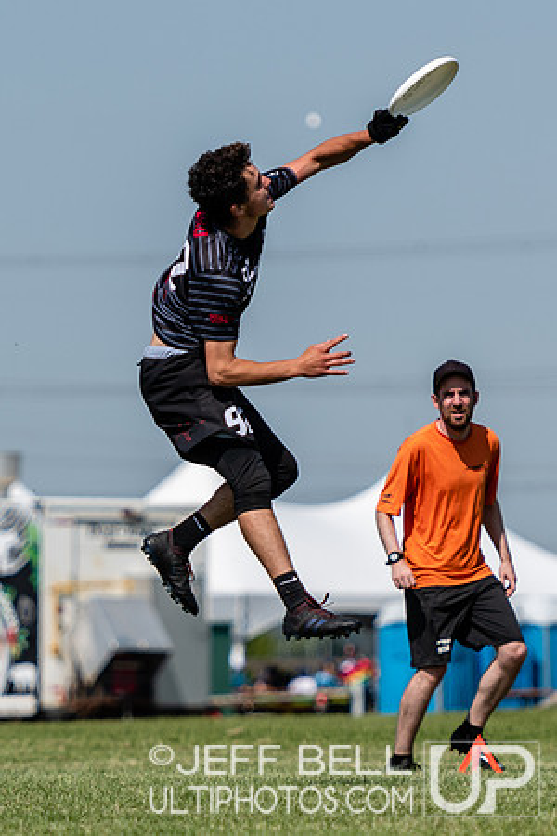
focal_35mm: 449
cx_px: 293
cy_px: 366
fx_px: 10418
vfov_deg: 4.6
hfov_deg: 3.1
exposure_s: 1/2500
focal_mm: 160
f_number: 2.8
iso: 100
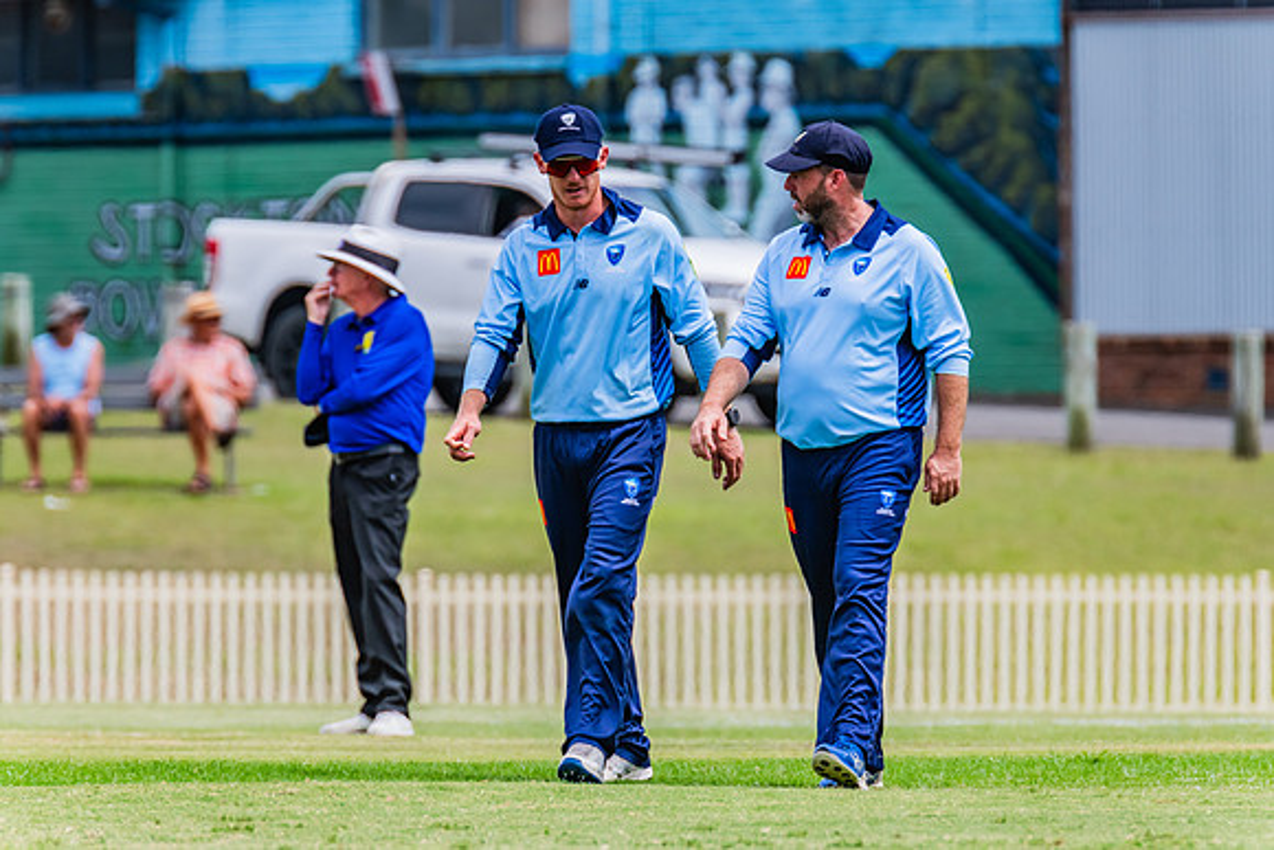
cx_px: 644
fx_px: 22489
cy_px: 400
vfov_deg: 2.2
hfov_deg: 3.2
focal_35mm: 635
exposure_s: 1/2000
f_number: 9
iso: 800
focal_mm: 600
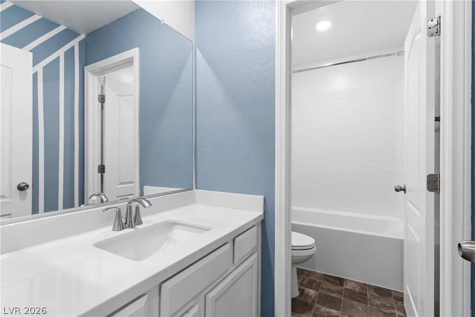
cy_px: 158
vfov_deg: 70.5
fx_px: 224
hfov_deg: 93.3
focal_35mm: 17
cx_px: 238
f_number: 8
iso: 400
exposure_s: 1/6
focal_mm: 17
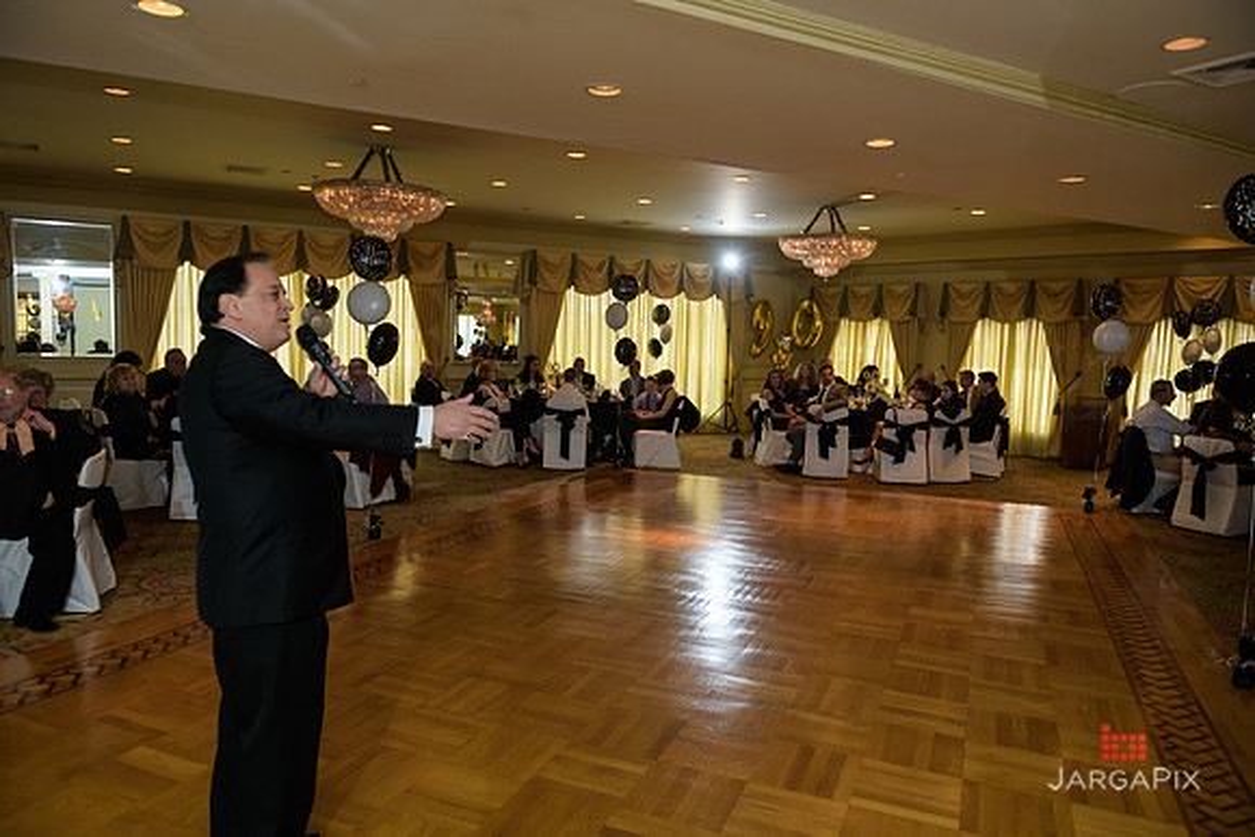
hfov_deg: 73.7
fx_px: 837
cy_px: 418
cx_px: 628
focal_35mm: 24
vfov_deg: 53.2
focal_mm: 24
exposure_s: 1/125
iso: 1000
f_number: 3.2
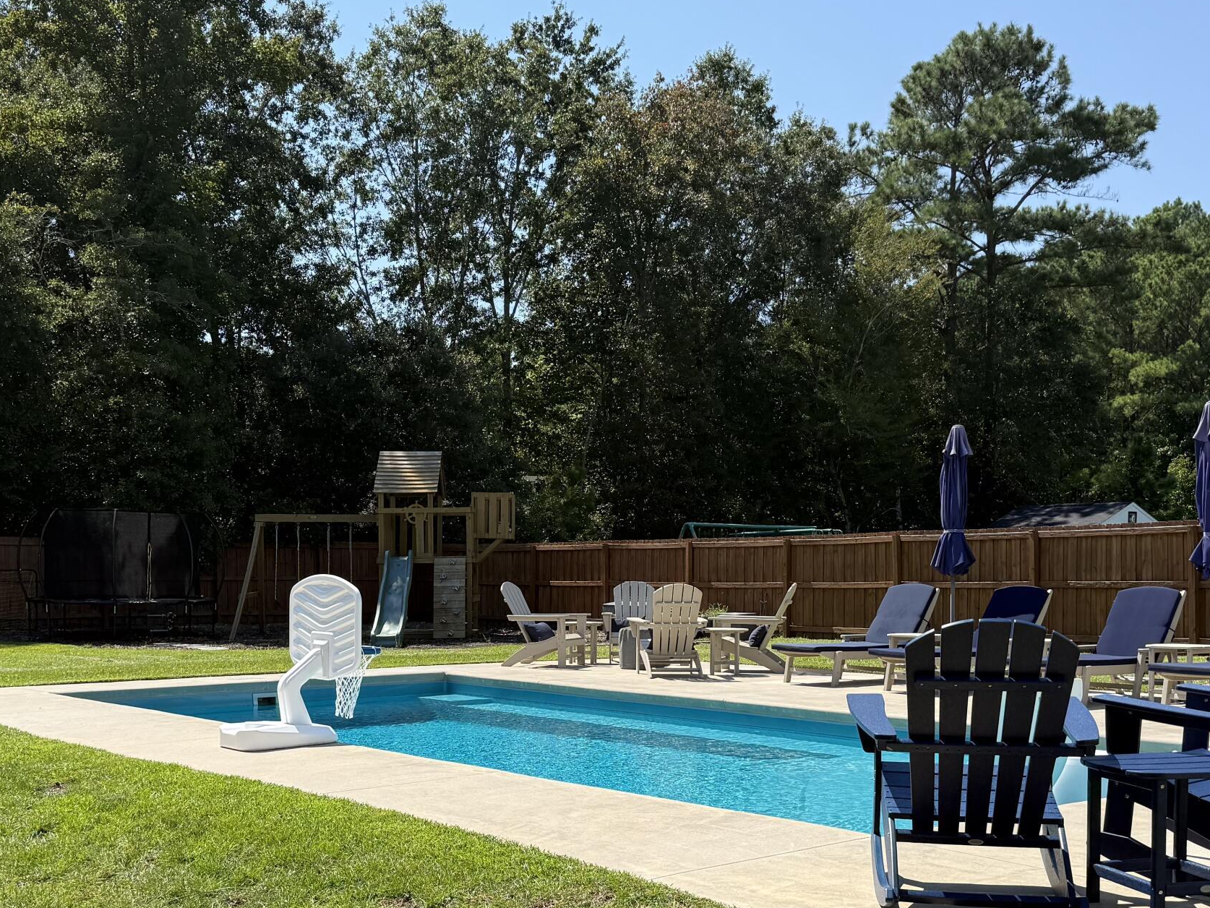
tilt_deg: -0.8
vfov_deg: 33.3
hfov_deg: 43.8
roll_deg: -0.3
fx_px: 1503
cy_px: 612
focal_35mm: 43
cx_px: 538
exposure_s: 1/3425
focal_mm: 6.76
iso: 80
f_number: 1.78
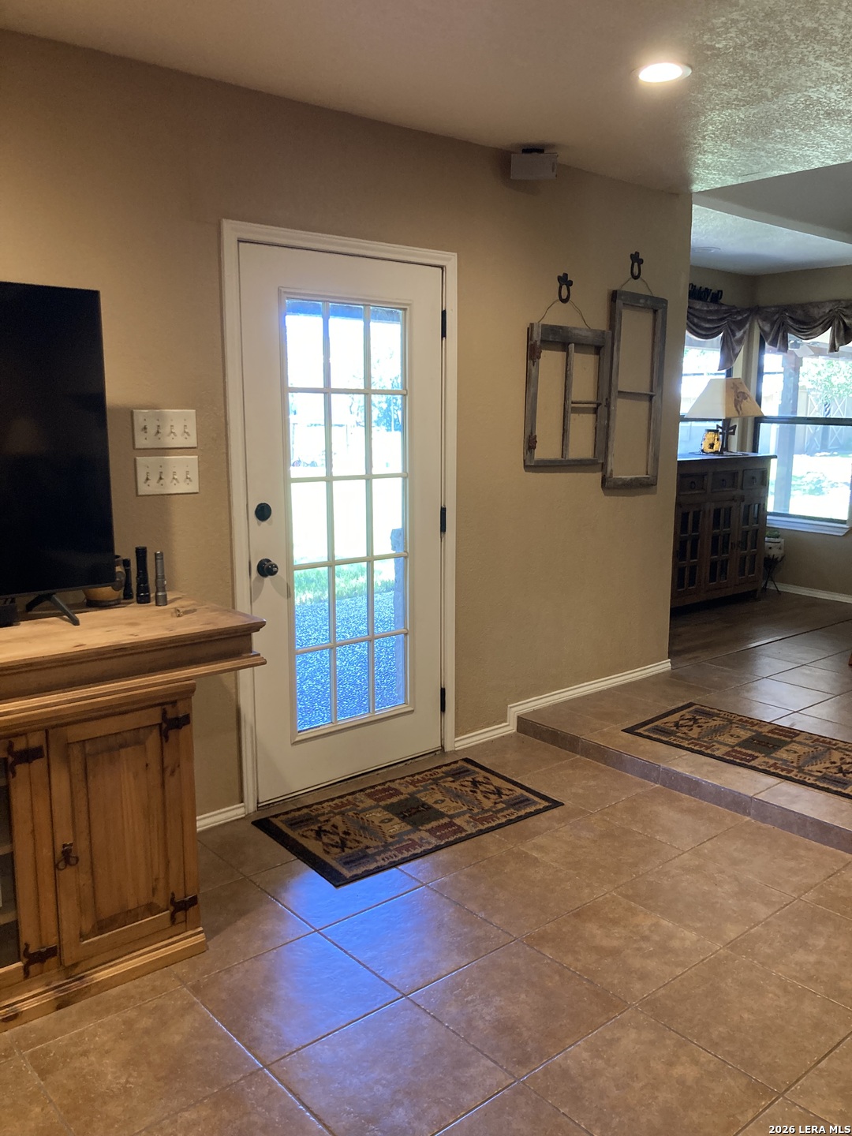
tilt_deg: -9.8
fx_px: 919
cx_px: 426
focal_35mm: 28
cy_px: 568
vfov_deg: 63.4
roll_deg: -1.5
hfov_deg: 49.7
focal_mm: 3.99
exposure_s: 1/60
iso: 160
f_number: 1.8
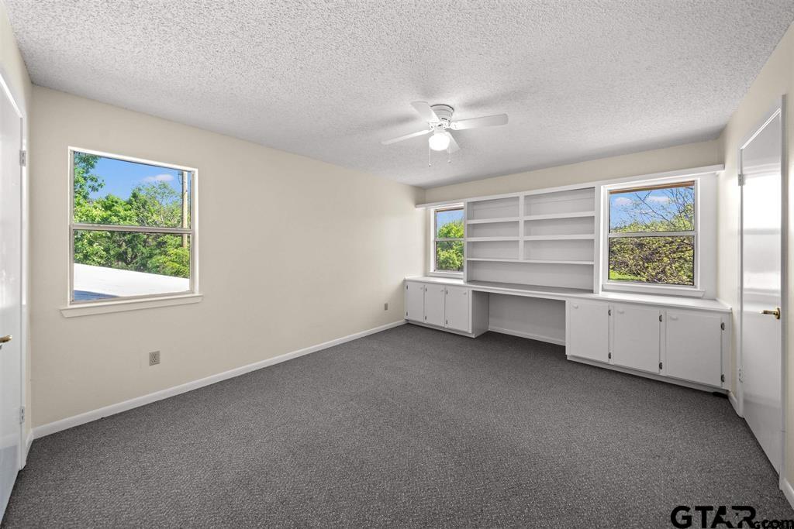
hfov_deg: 112.6
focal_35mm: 12
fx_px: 265
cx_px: 397
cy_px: 264
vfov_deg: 90.0
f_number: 5.6
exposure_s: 1/30
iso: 320
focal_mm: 12
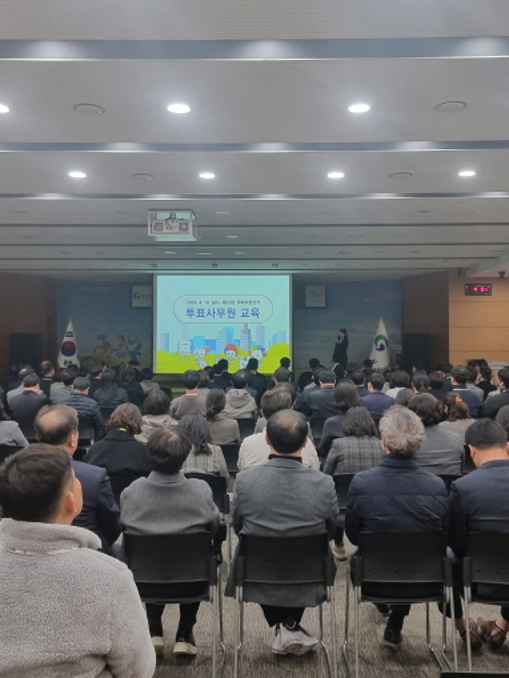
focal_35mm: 33
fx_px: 647
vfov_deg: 55.3
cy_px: 331
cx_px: 274
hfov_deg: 42.9
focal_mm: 6.7
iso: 250
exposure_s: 1/120
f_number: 1.8
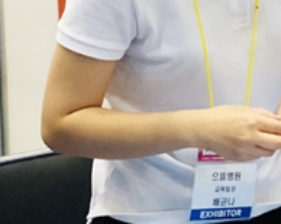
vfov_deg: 7.4
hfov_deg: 9.0
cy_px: 40
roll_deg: +0.0
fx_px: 1737
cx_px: 445
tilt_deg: -10.5
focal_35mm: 209
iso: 125
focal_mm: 6
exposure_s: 1/60
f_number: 2.4
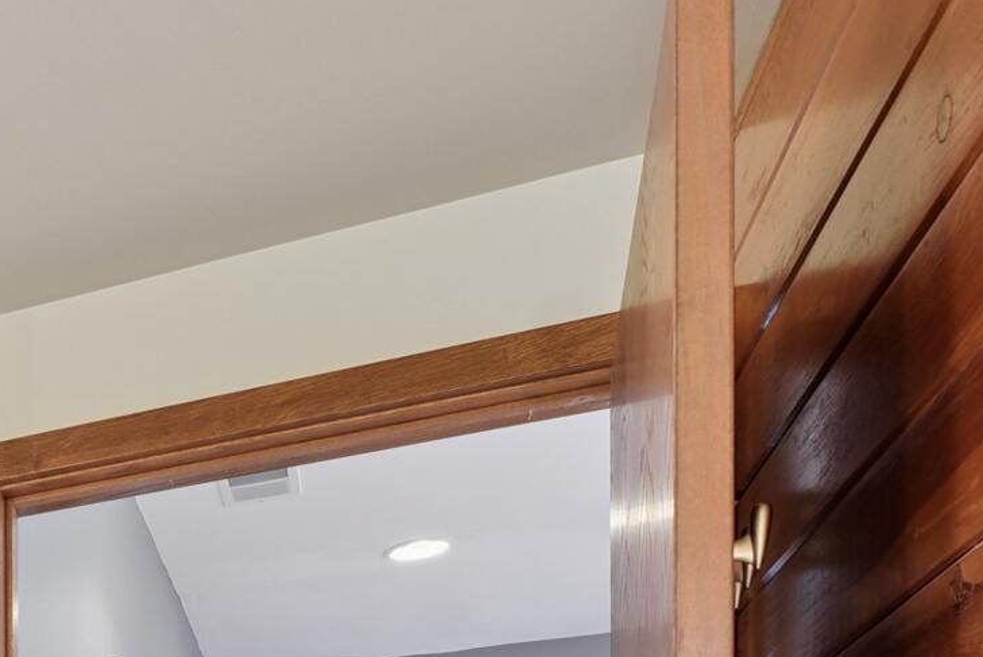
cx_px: -402
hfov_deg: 29.5
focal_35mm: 48
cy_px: 1034
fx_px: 1311
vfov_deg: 22.2
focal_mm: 14
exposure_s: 1/3.33
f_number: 8
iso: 400
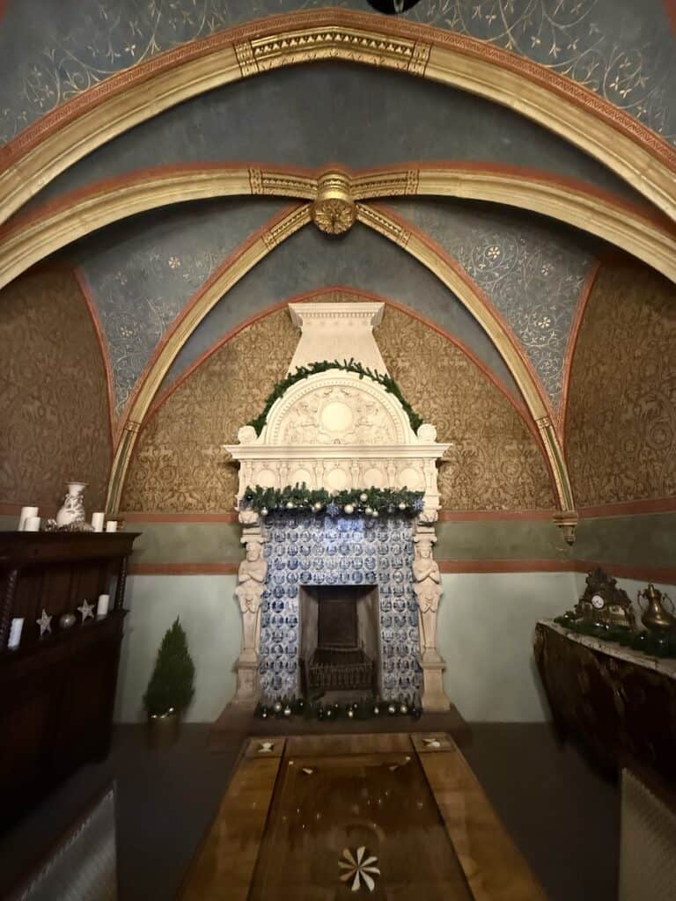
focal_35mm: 14
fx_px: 365
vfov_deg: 102.1
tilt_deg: +14.3
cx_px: 338
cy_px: 450
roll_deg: +0.2
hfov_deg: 85.7
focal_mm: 2.22
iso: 1000
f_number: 2.2
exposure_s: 1/33
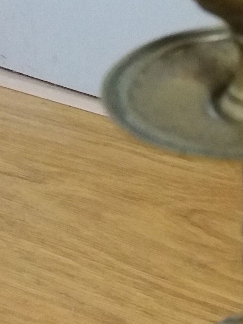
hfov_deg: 14.2
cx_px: 284
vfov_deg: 19.4
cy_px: 110
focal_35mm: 101
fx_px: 945
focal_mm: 3.7
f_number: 1.9
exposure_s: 1/17
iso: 500
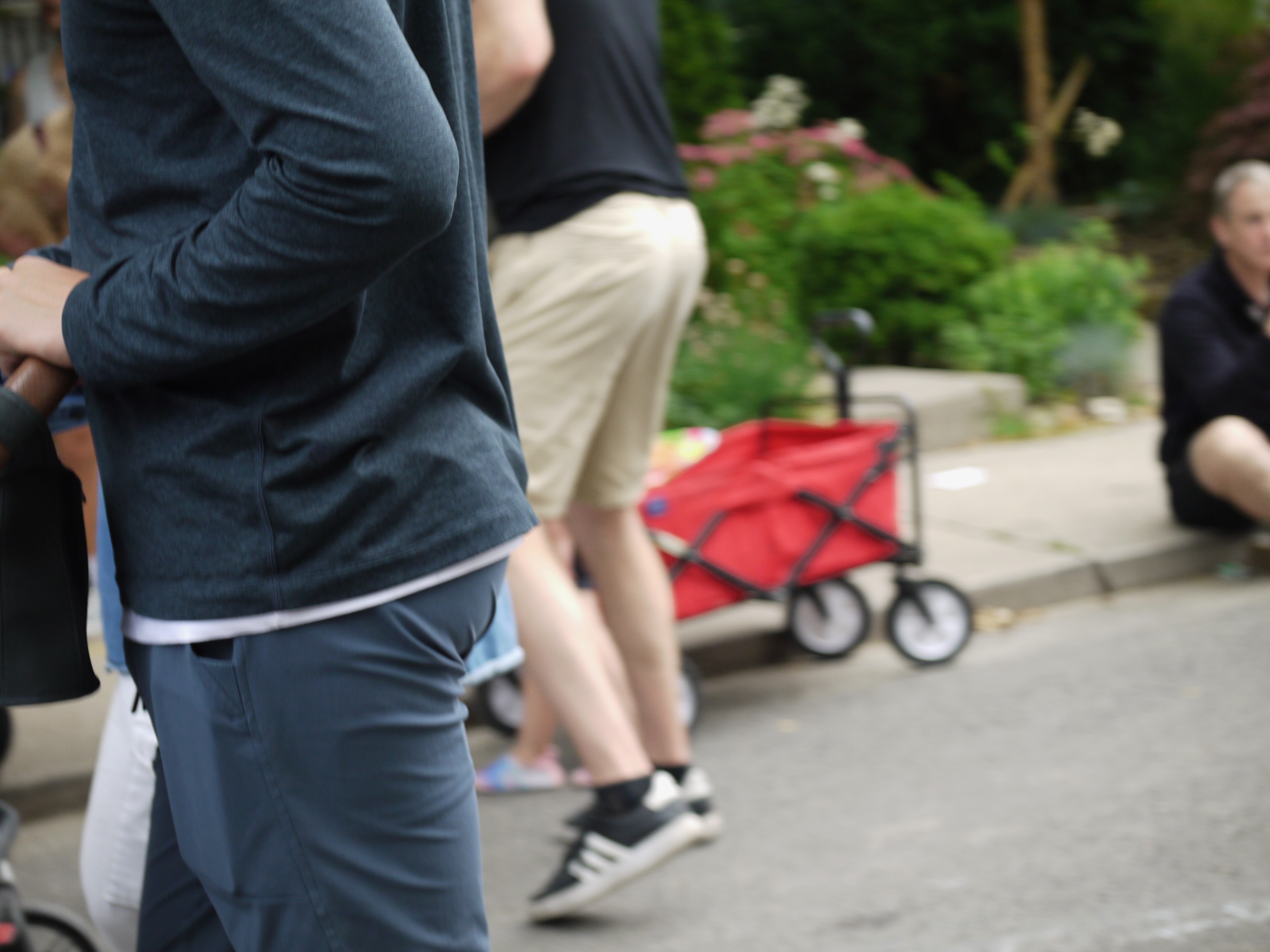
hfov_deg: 25.0
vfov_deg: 18.9
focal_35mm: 78
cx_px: 635
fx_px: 2862
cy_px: 476
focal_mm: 39
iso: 250
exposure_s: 1/125
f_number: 2.8
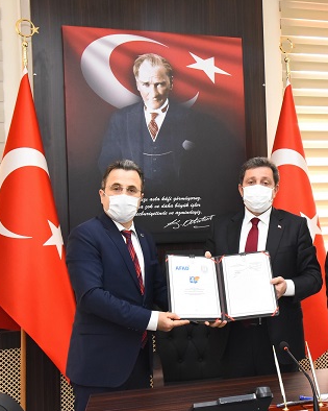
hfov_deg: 29.9
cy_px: 206
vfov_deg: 37.3
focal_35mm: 50
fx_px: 607
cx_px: 232
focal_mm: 35
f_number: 11
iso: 5000
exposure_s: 1/60
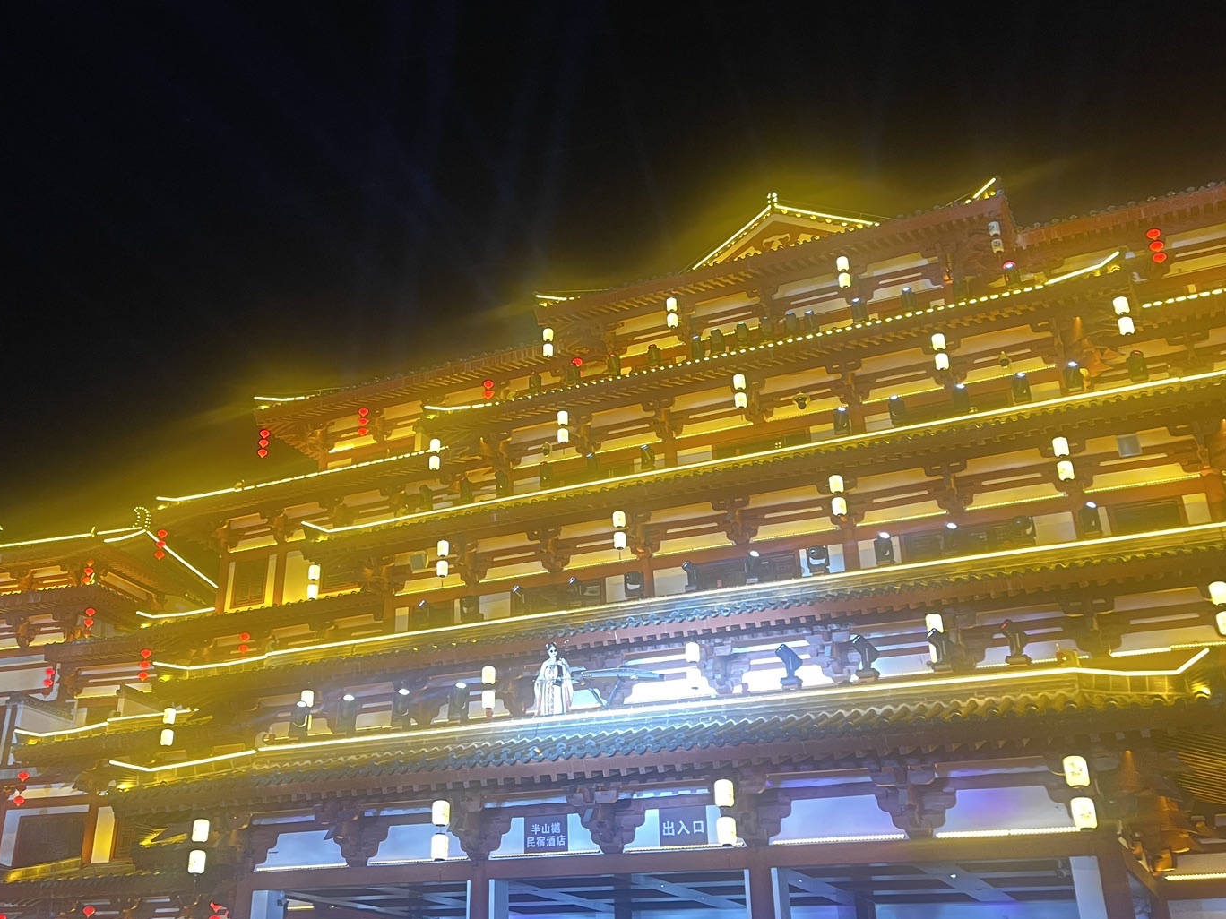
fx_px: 1346
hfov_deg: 48.5
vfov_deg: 37.4
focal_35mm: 38
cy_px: 313
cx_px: 459
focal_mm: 5.1
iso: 200
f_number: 1.6
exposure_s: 1/50
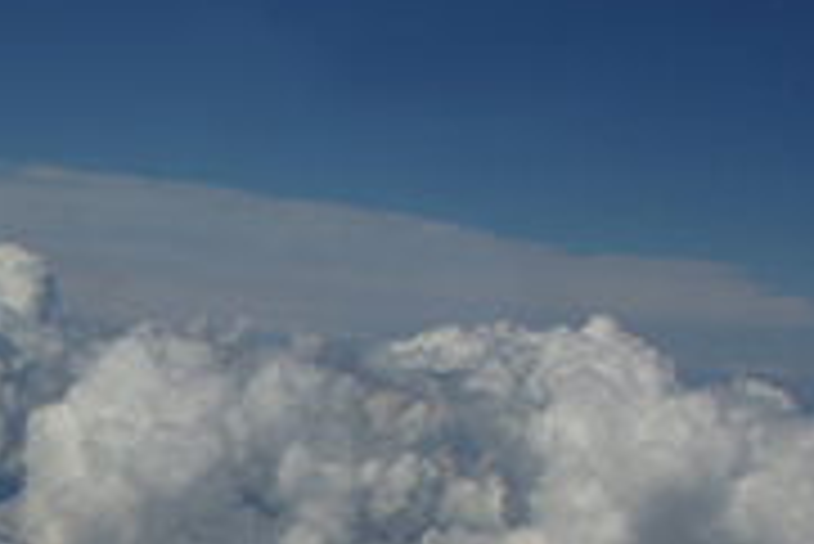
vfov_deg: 13.9
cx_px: -245
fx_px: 2127
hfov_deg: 19.9
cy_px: 755
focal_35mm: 94
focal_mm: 20
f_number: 13
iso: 200
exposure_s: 1/750
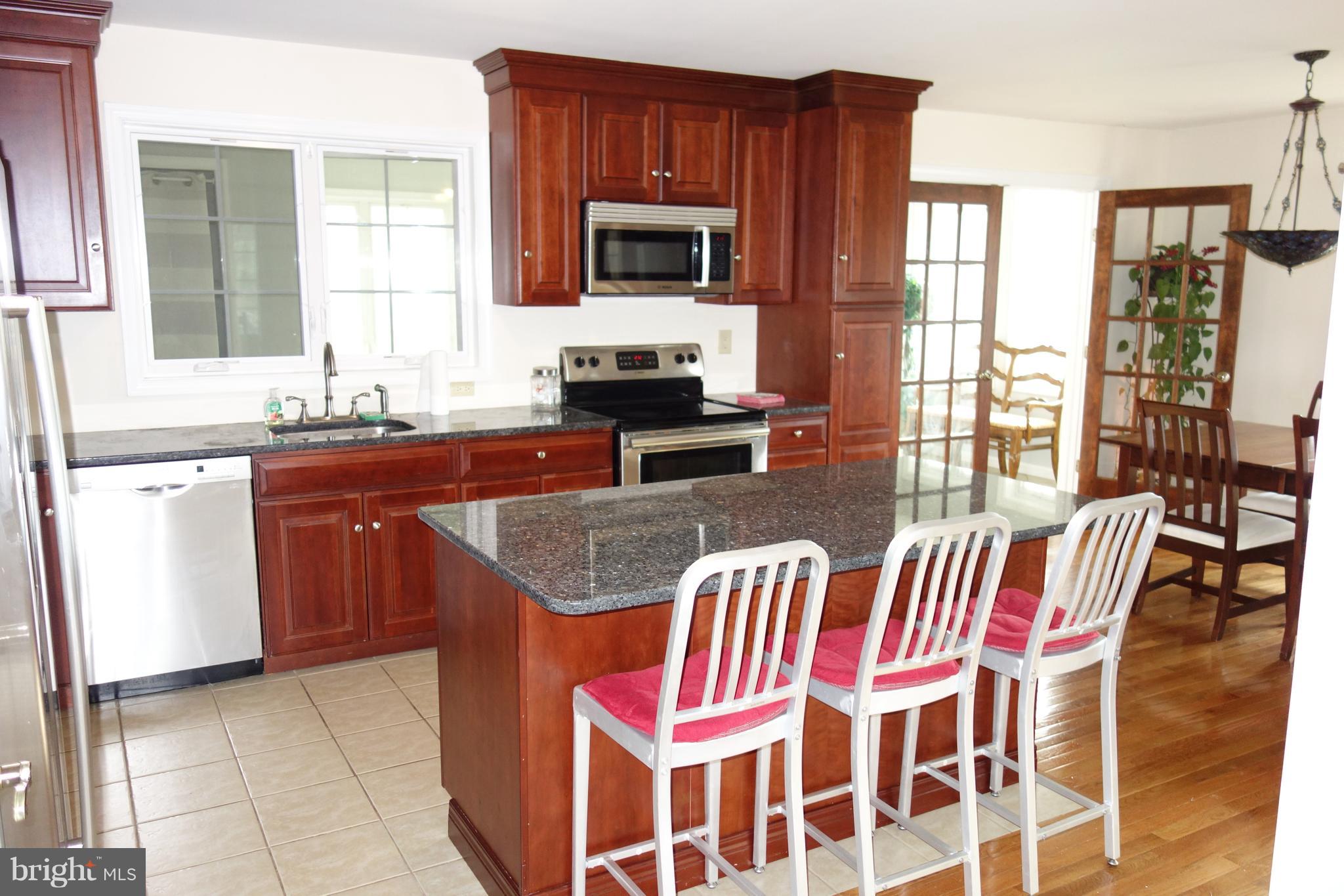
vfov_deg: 46.4
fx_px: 1045
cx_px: 672
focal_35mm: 28
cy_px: 448
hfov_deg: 65.5
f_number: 1.8
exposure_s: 1/50
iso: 400
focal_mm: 10.4
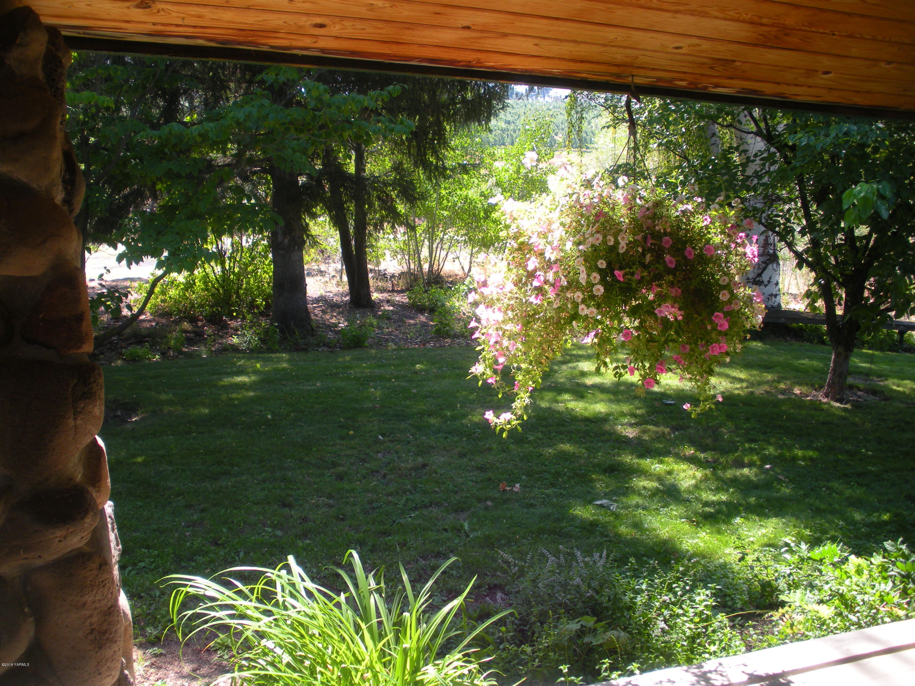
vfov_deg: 39.7
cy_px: 343
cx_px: 458
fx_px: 952
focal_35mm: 36
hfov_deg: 51.4
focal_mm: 6.3
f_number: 3.5
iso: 64
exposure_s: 1/97.5
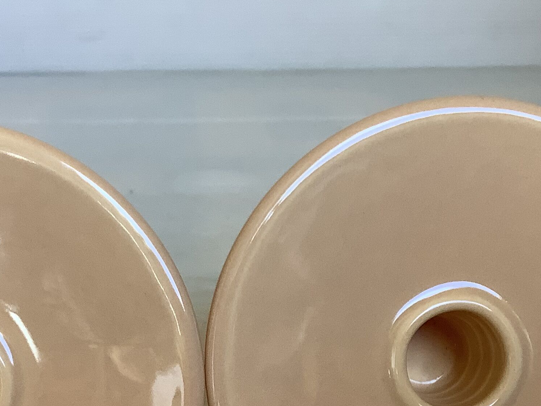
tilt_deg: -28.9
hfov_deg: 28.4
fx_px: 1063
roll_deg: +1.5
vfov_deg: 21.1
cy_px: 370
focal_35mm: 68
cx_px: 185
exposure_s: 1/50
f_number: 2.4
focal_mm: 3.3
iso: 50
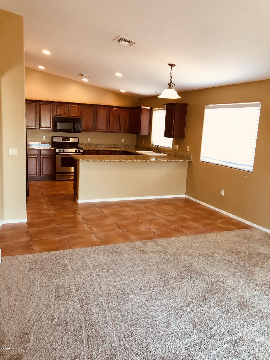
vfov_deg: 63.4
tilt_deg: -8.2
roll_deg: -1.5
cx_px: 135
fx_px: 291
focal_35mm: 28
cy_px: 180
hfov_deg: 49.7
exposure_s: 1/30
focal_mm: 4
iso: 40
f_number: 1.8
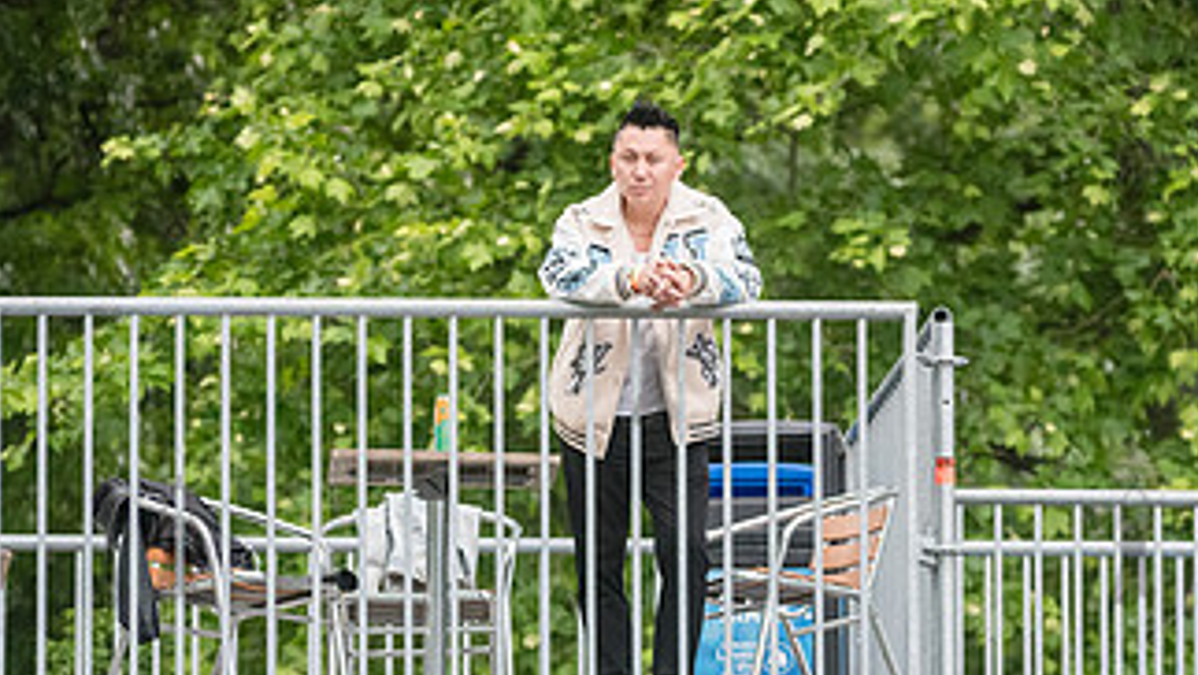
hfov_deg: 6.6
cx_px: 653
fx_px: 10360
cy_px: 358
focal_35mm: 326
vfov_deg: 3.7
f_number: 4.5
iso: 4000
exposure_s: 1/1600
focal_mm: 170
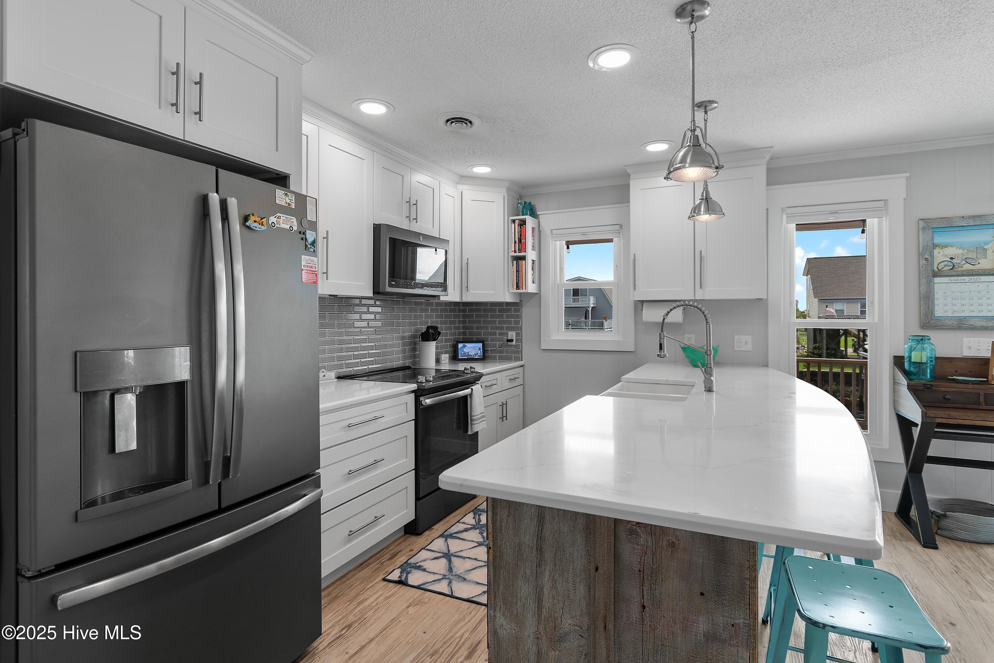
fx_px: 469
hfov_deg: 93.3
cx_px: 497
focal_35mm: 17
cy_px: 332
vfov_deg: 70.4
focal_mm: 11.5
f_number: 4.8
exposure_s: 1/20
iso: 100
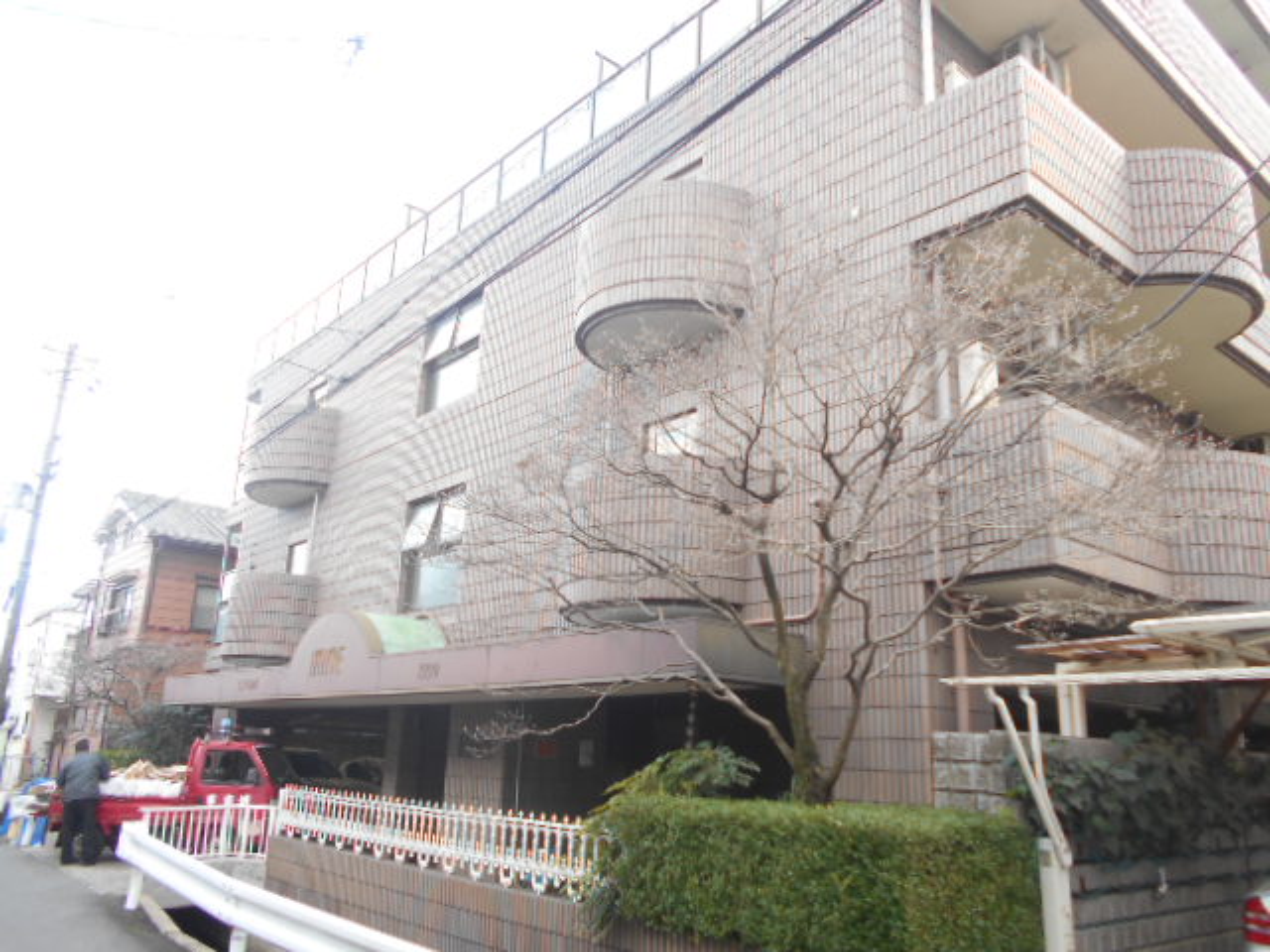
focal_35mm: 26
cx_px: 635
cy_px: 476
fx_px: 954
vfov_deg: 53.1
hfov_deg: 67.3
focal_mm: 4.6
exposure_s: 1/40
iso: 80
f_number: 3.2
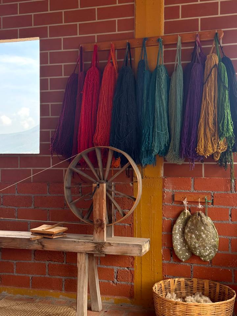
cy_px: 158
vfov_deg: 39.7
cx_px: 118
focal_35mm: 48
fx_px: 438
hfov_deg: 30.3
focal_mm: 6.76
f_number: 1.78
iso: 64
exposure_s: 1/645
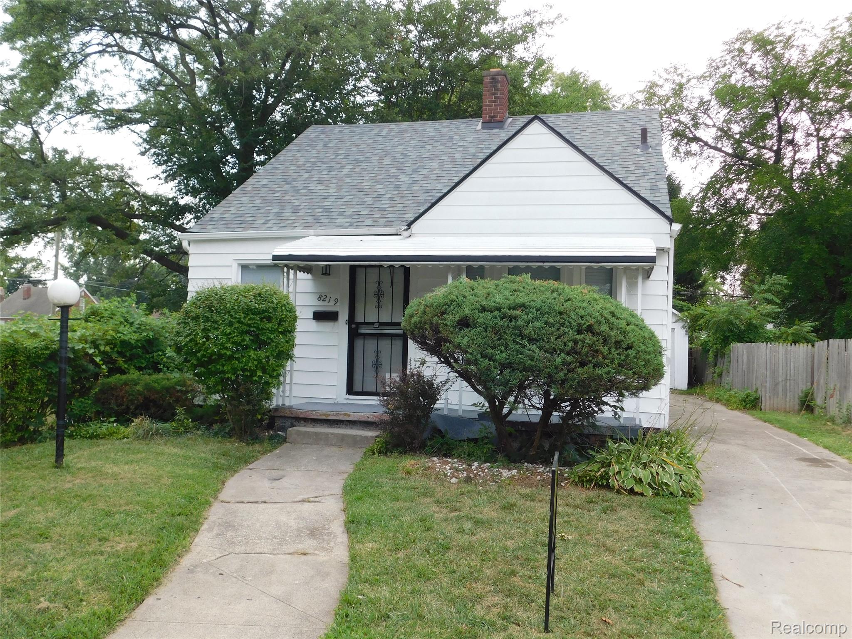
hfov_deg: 60.0
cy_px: 320
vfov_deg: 46.8
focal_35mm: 30
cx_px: 426
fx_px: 738
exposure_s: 1/320
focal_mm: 5.3
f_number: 3.2
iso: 125
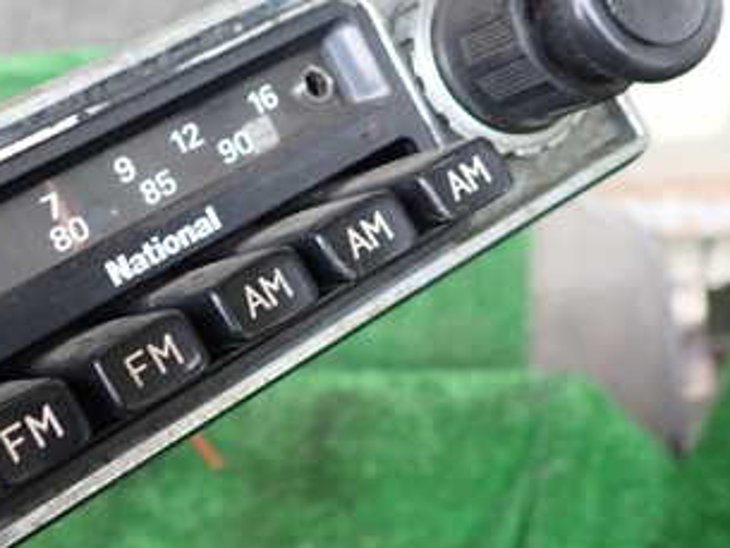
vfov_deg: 24.8
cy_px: 251
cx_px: 41
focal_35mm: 59
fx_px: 1245
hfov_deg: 30.8
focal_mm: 5.4
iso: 640
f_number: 2.3
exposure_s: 1/30
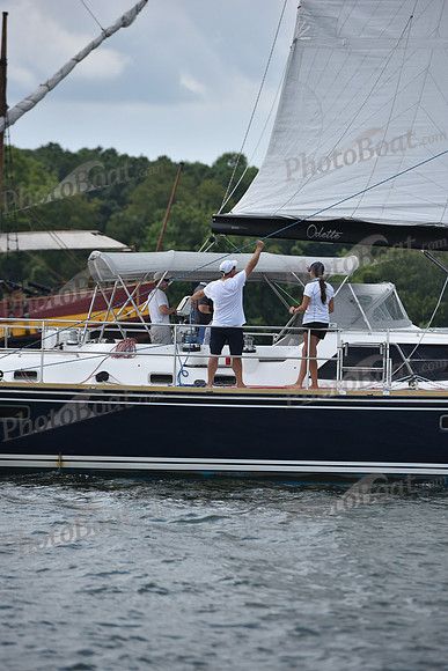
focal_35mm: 200
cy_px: 336
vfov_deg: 10.3
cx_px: 224
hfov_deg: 6.9
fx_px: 3731
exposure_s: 1/3200
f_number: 4.5
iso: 320
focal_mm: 200
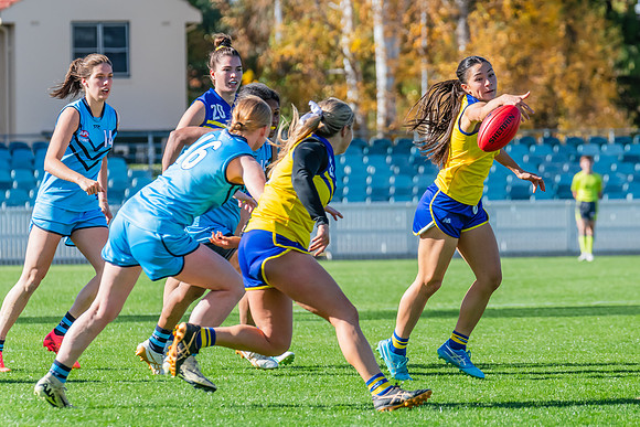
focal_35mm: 401
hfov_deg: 5.1
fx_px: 7132
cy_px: 183
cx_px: 439
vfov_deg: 3.4
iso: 800
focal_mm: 290
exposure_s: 1/1250
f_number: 8
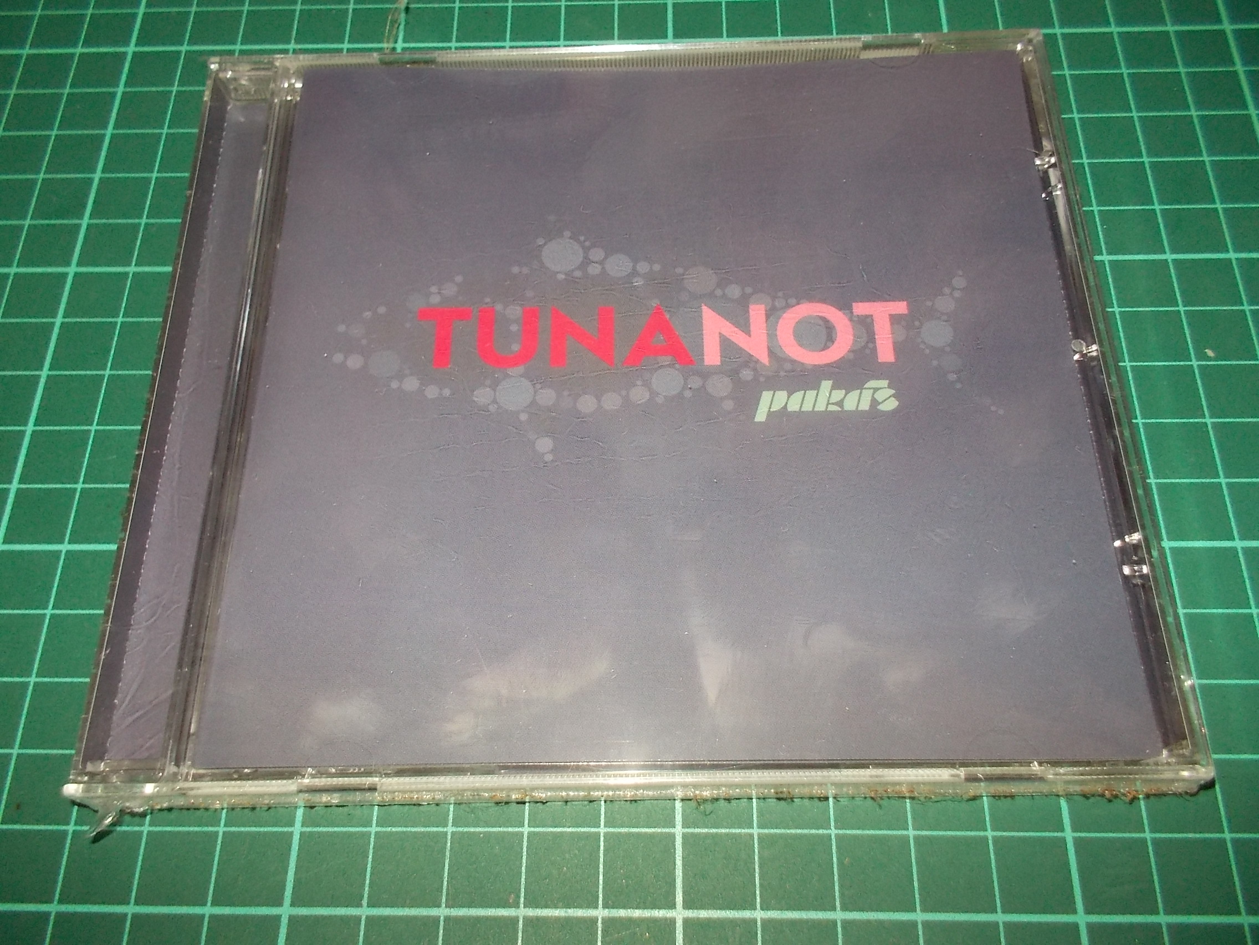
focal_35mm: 29
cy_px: 472
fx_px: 1055
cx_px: 630
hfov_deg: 61.7
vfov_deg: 48.2
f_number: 3.3
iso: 200
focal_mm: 4.1
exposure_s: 1/30
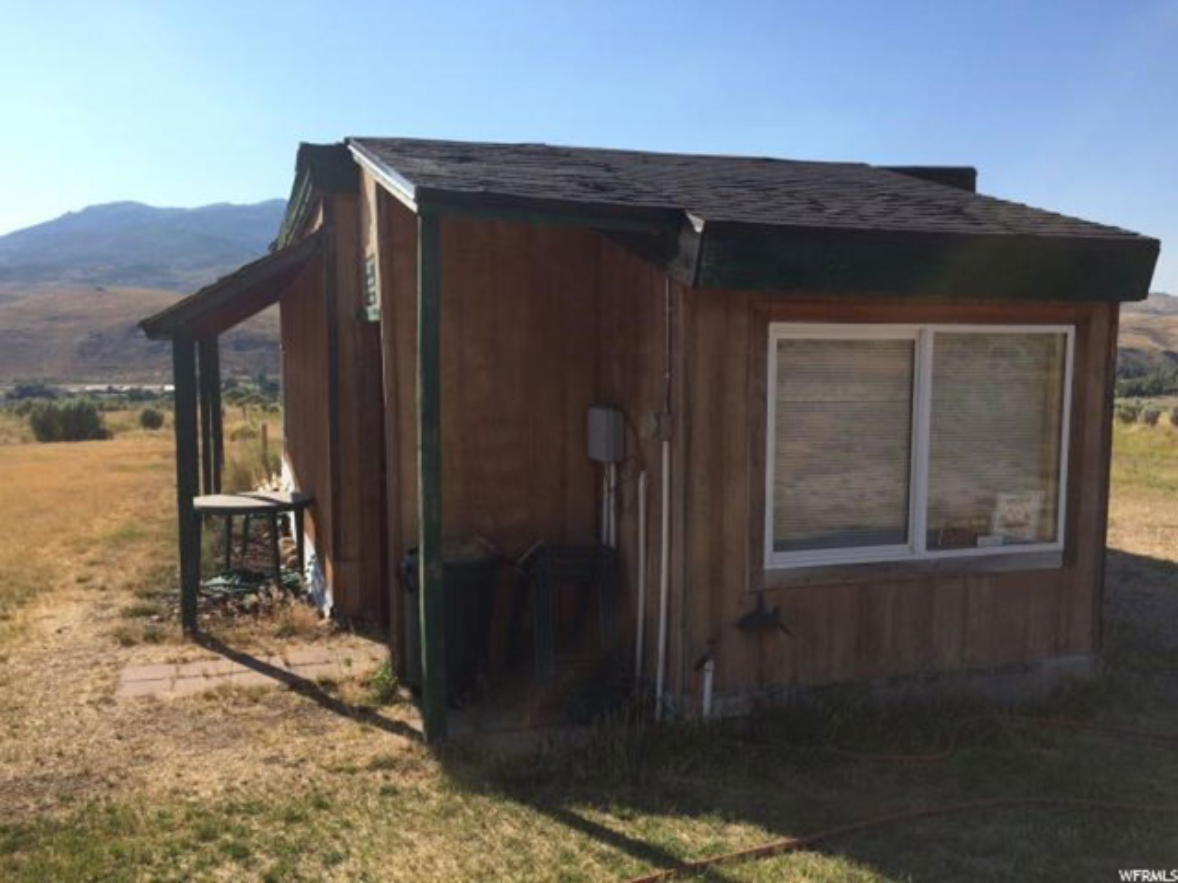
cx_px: 589
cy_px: 442
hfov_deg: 61.7
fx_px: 987
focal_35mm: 29
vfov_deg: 48.2
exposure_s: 1/2160
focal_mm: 4.15
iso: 32
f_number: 2.2
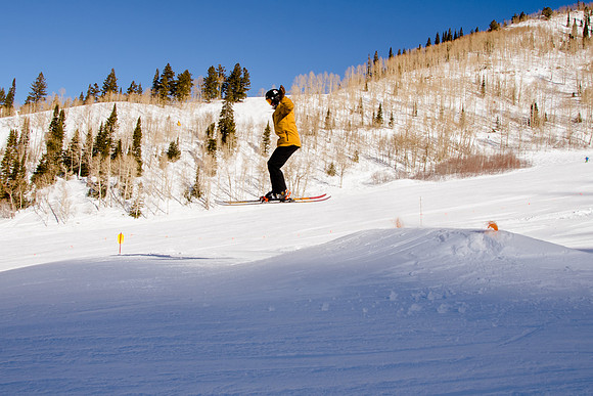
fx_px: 534
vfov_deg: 40.6
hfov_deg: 58.0
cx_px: 289
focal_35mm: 32
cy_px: 179
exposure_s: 1/1000
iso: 400
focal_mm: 18
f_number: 8
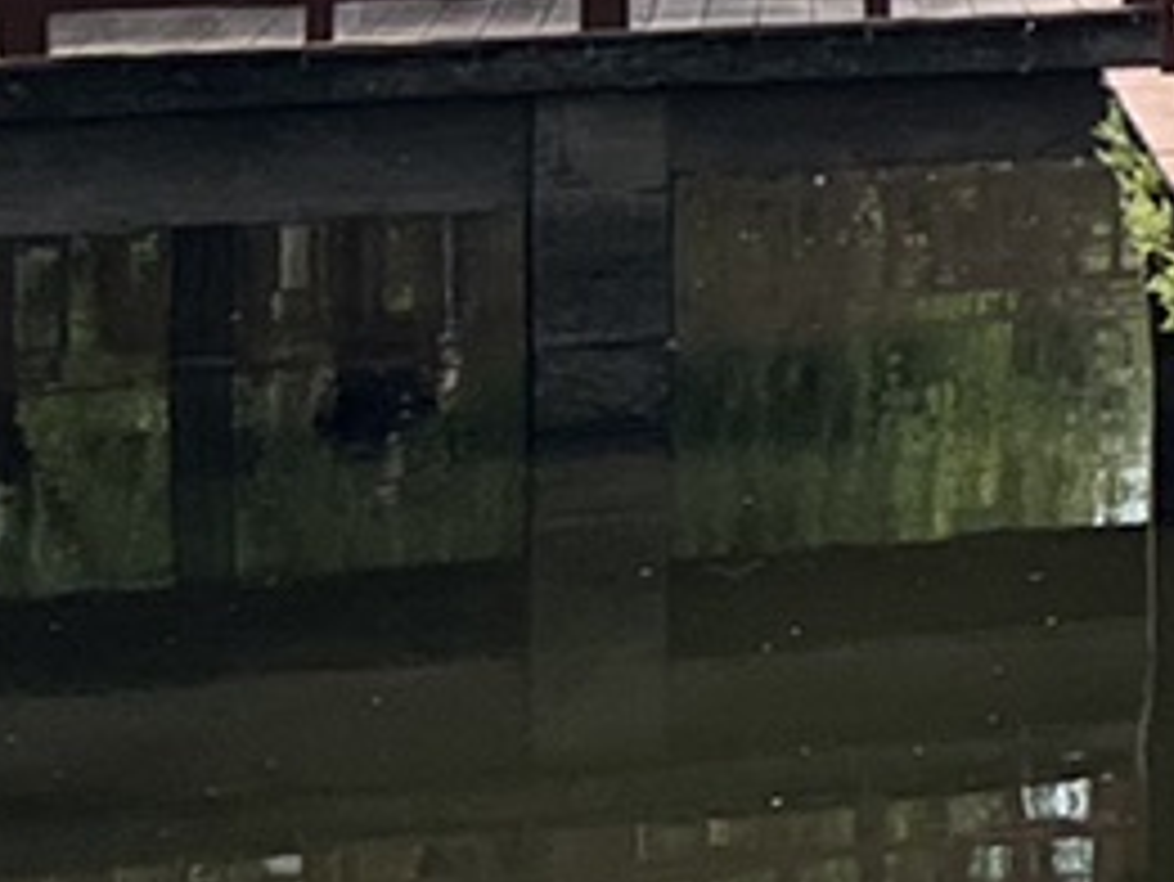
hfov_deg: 7.6
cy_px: -765
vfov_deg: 7.2
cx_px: 4368
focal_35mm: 199
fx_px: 6752
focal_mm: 5.7
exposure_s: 1/5587
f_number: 1.5
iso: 50
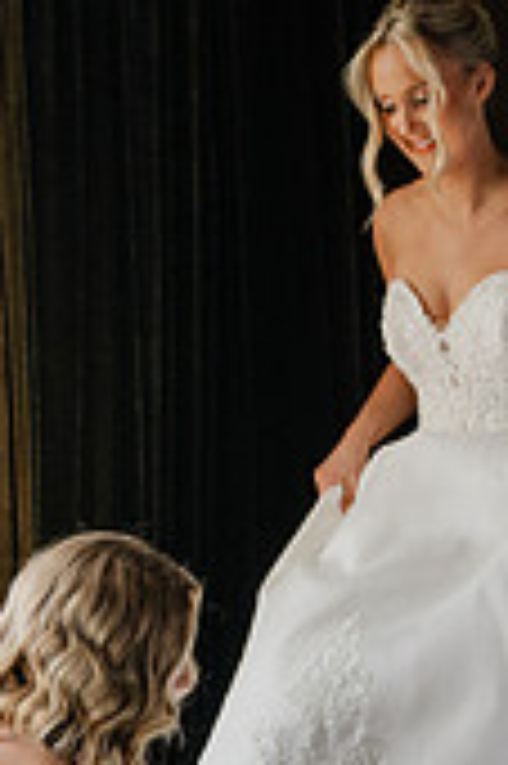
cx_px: 427
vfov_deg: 20.8
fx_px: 2078
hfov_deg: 13.8
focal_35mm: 98
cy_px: 490
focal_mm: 37
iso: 1400
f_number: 2.8
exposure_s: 1/250
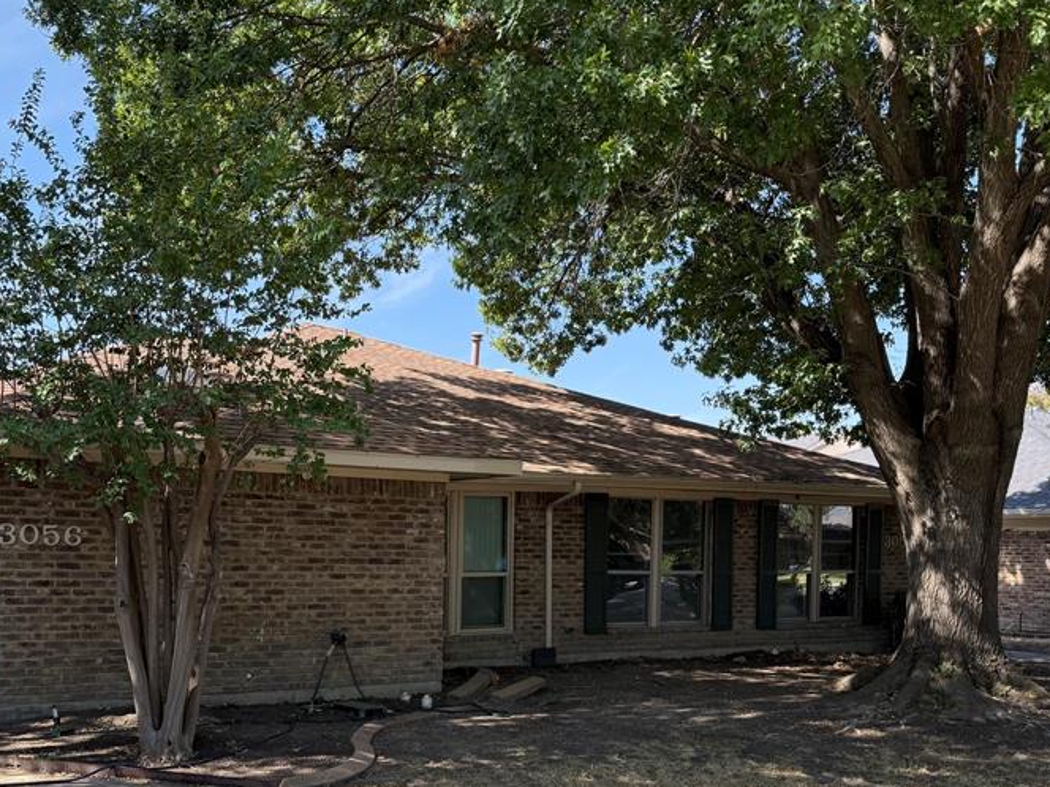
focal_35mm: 37
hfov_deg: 49.8
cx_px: 414
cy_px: 591
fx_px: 1122
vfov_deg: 37.7
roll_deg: -0.1
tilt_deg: +0.0
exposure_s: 1/1032
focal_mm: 6.76
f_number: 1.78
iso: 100
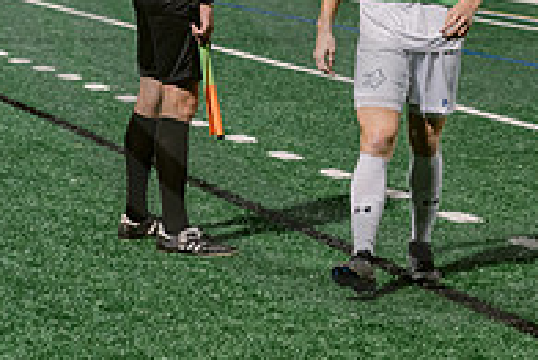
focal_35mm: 207
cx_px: 453
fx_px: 3096
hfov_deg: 9.9
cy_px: -161
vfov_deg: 6.6
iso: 2500
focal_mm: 70
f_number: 4
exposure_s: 1/160
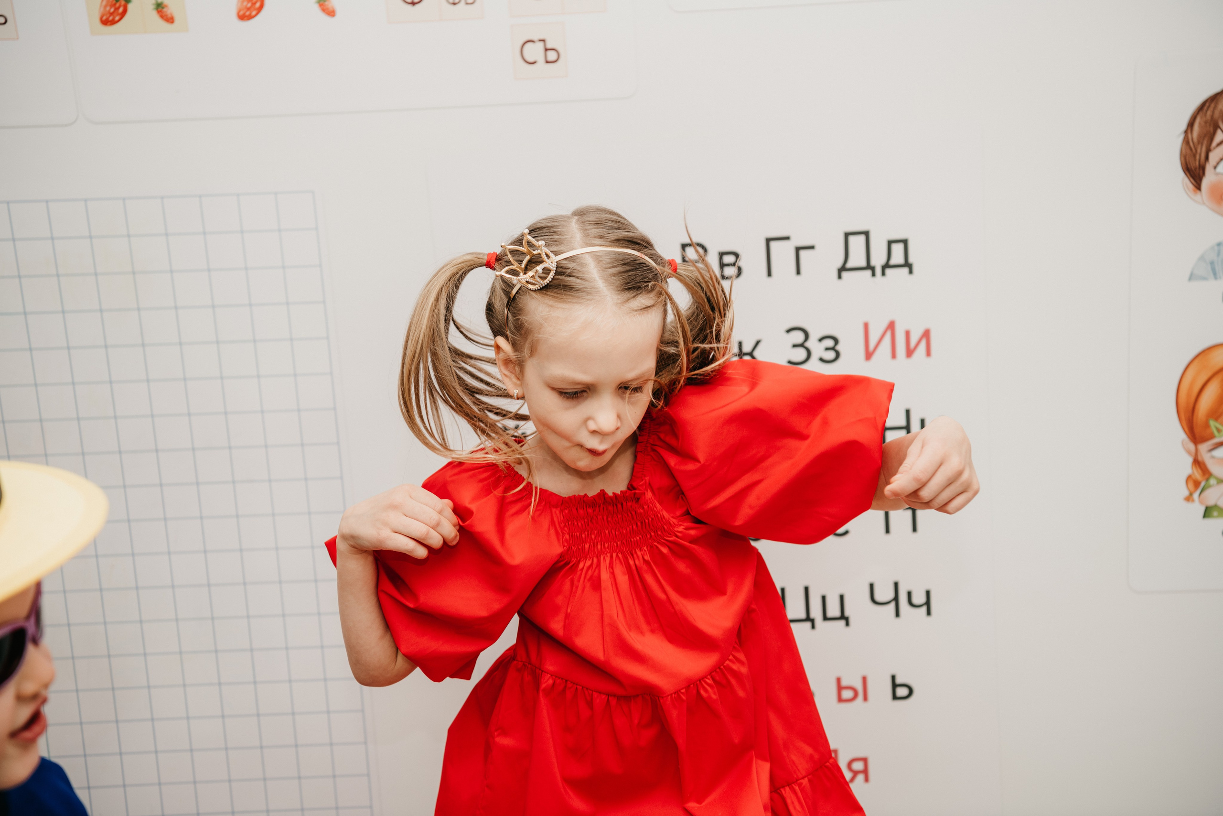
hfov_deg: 38.2
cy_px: 408
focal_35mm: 52
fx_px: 1767
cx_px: 612
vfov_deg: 26.0
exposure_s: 1/160
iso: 160
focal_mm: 52
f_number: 4
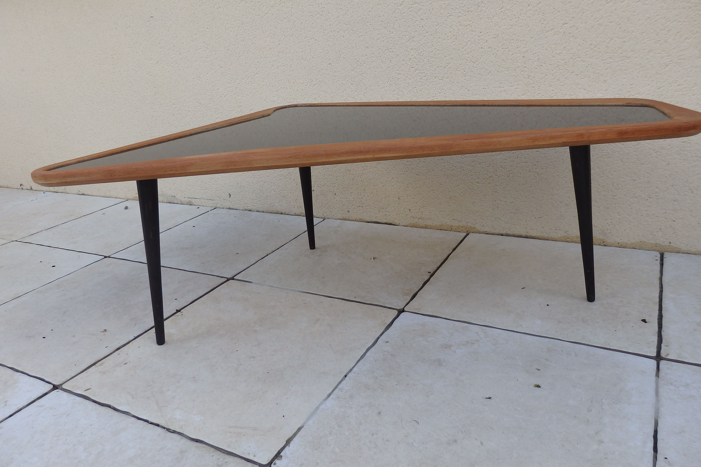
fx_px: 526
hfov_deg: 67.4
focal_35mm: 27
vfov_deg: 47.9
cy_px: 226
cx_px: 352
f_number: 3
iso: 125
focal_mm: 4.5
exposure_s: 1/640
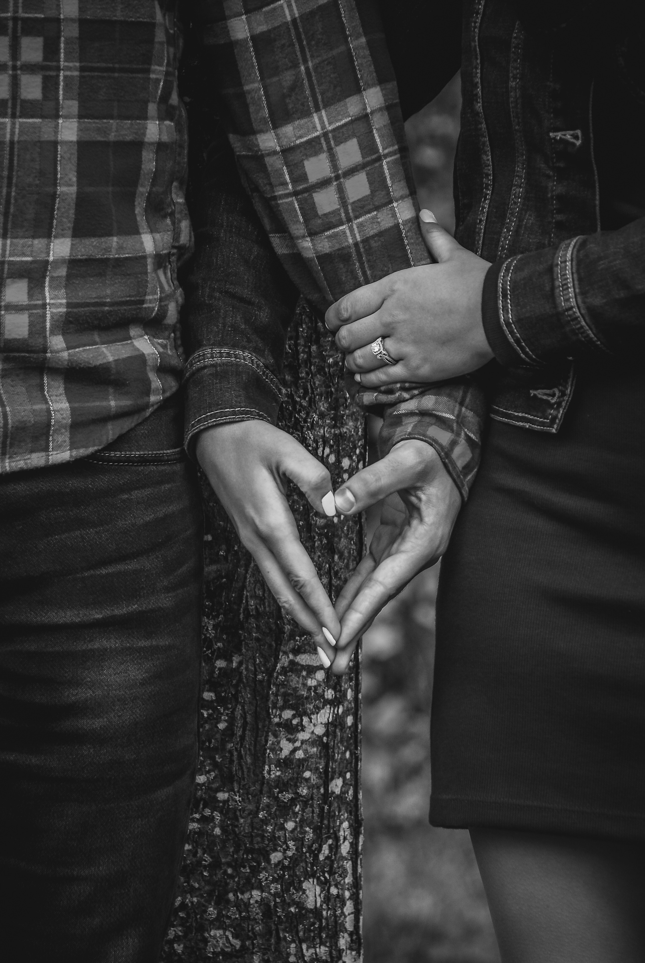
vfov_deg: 10.1
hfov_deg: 6.8
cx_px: 322
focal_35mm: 202
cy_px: 482
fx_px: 5426
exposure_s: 1/200
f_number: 5.6
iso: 200
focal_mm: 135
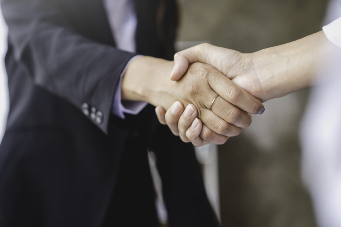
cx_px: 170
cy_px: 114
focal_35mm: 52
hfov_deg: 38.2
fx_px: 493
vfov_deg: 26.0
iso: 200
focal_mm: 52
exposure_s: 1/200
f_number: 2.8
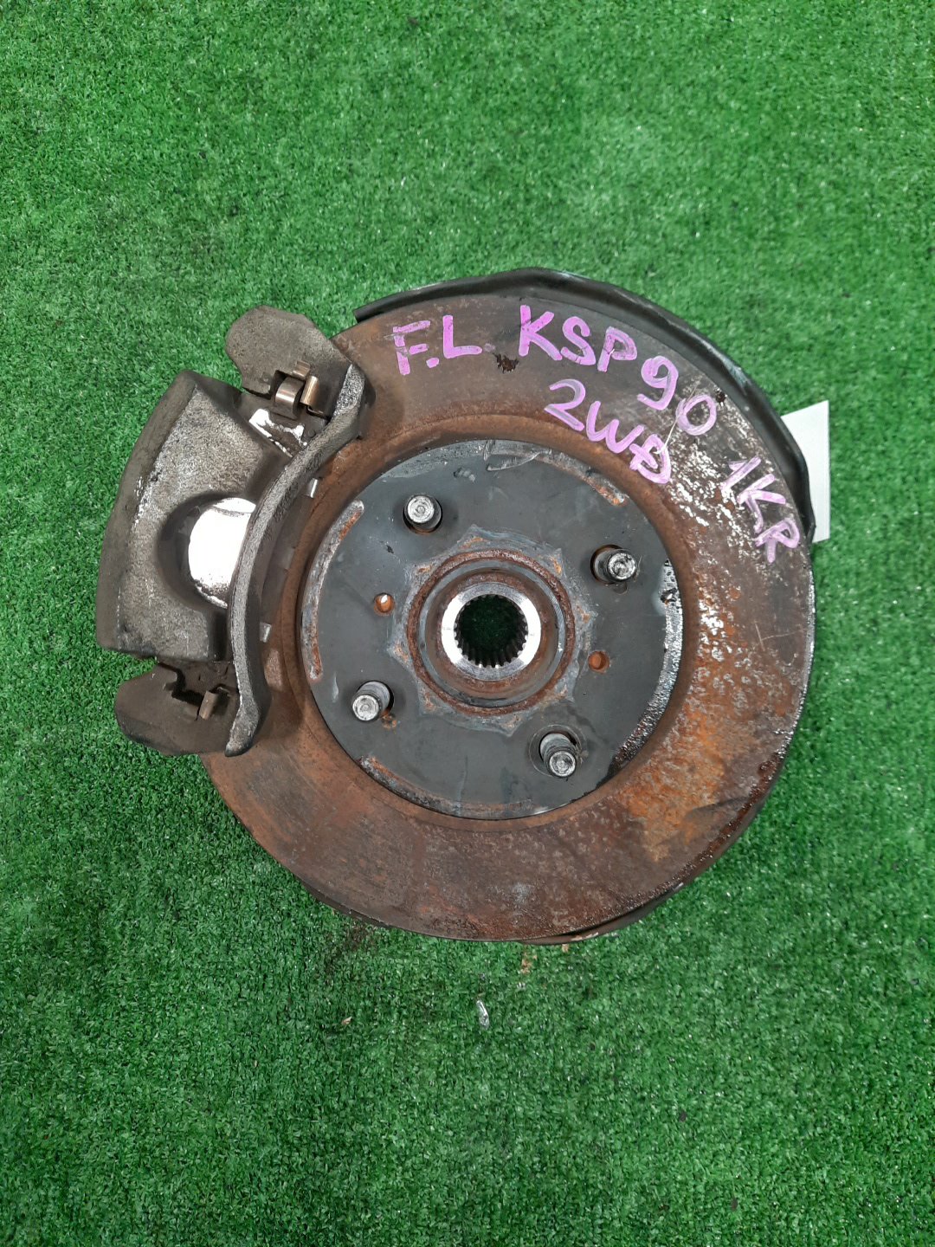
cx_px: 468
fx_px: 900
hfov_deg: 54.9
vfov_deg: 69.4
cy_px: 624
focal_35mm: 25
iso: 406
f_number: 2
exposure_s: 1/33
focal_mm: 4.6
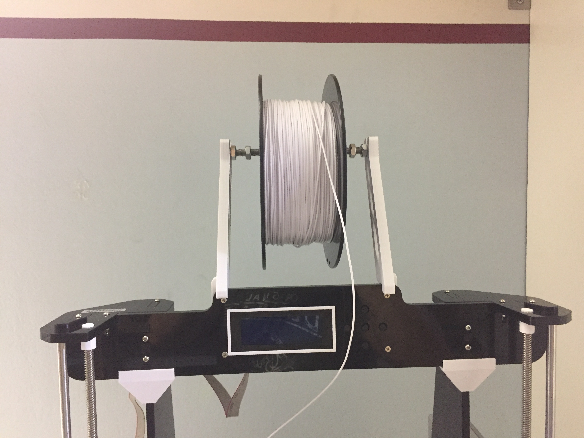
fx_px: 489
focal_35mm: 29
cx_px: 292
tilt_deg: -3.6
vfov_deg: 48.2
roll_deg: -0.3
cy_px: 219
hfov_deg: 61.7
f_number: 2.2
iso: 250
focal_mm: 4.15
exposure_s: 1/17
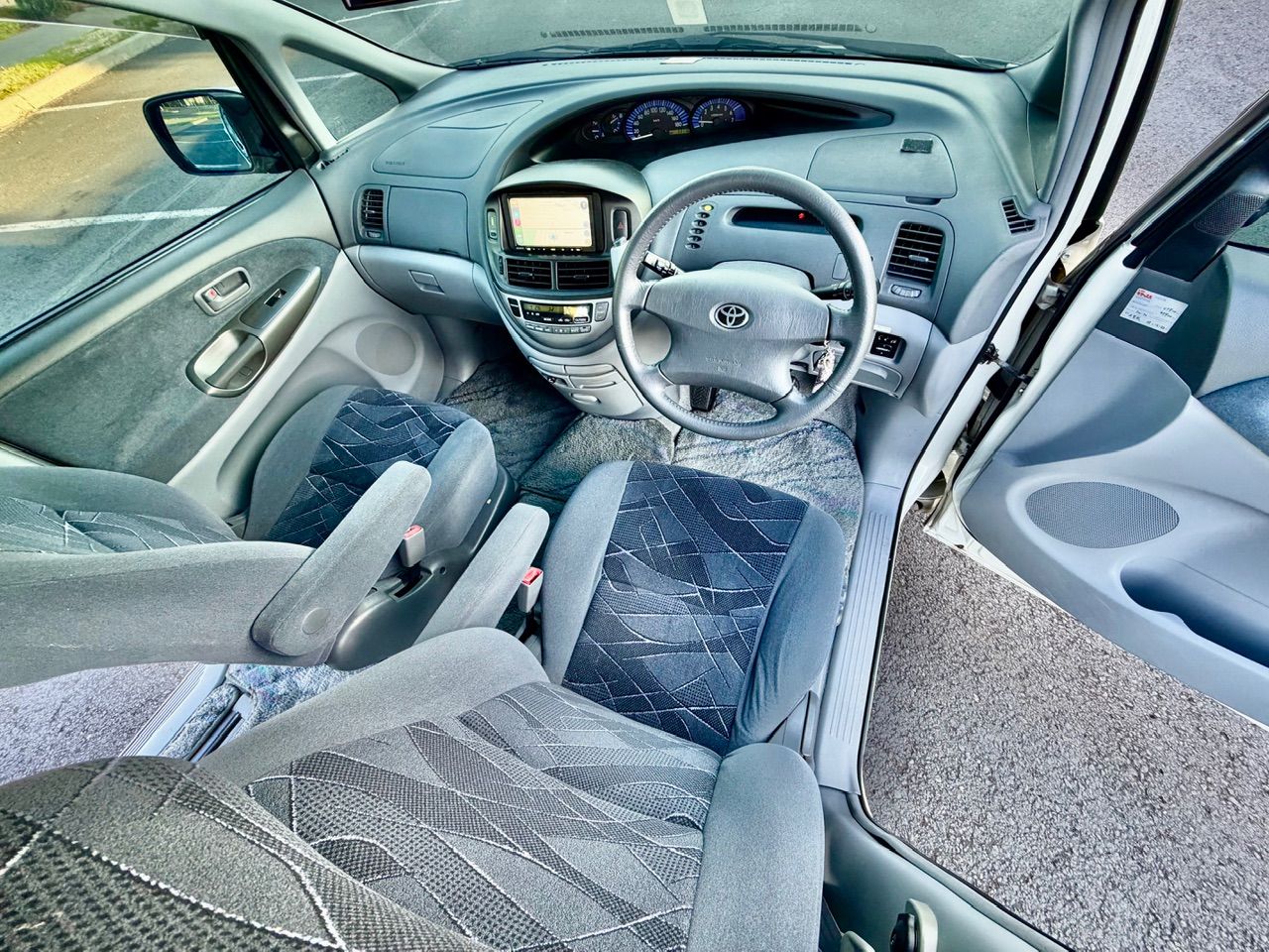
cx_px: 634
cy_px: 476
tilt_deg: -54.7
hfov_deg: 102.1
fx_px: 513
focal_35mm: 14
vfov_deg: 85.7
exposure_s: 1/121
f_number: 2.2
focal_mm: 2.22
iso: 320
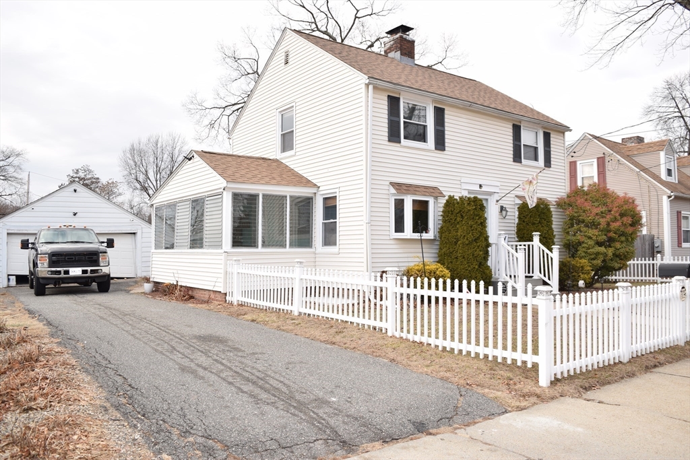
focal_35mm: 27
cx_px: 345
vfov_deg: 47.9
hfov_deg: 67.4
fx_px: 518
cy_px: 230
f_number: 6.3
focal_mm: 18
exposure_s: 1/100
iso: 100
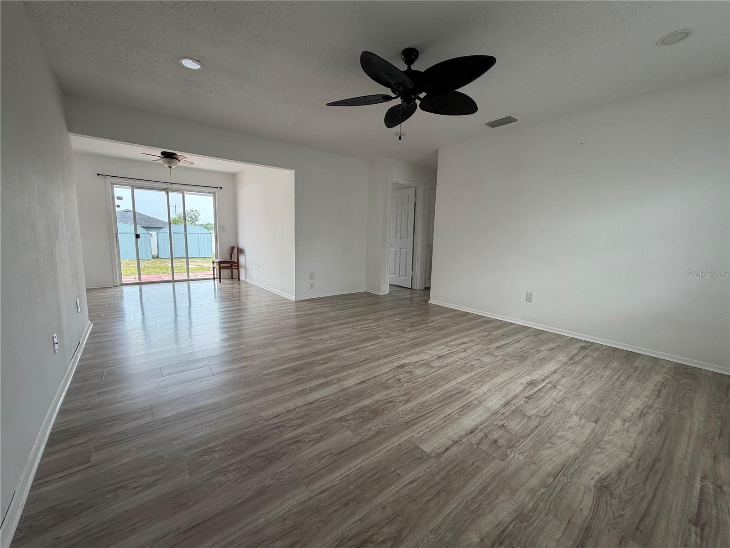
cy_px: 274
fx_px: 295
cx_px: 365
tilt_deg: -7.8
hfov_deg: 102.1
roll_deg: -1.1
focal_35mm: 14
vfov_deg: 85.7
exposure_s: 1/121
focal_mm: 2.22
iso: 64
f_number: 2.2
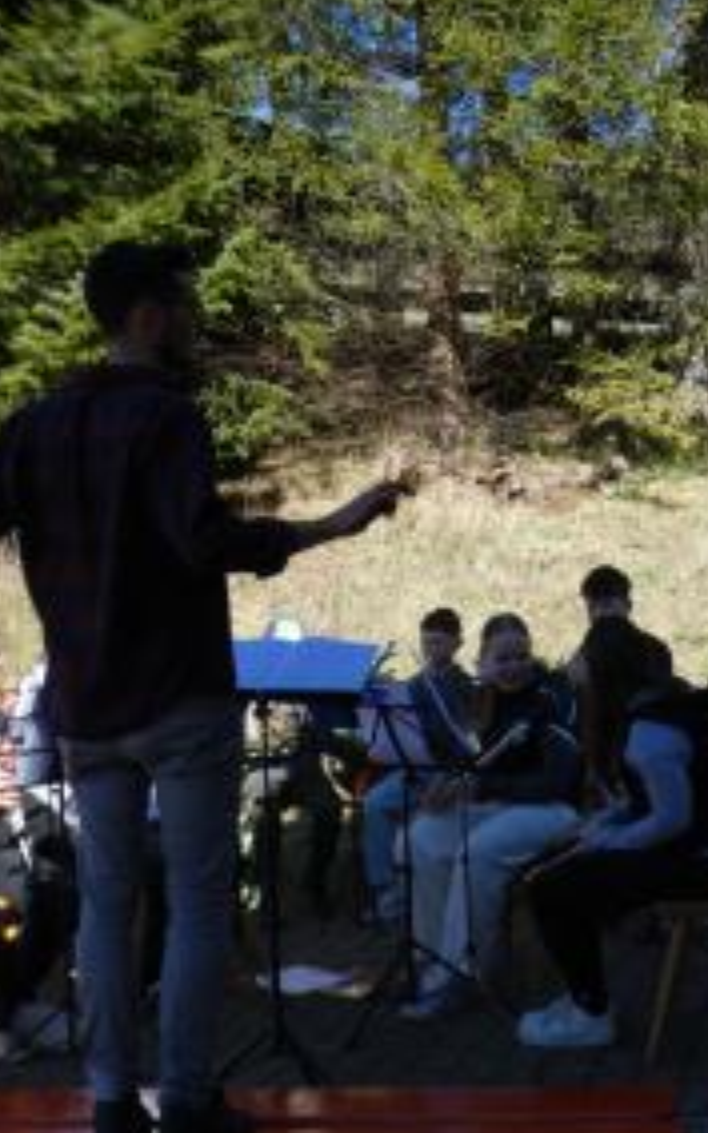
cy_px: 589
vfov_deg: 35.7
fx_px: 1759
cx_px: 768
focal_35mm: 57
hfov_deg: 21.6
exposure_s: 1/500
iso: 80
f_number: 3.5
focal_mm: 6.8
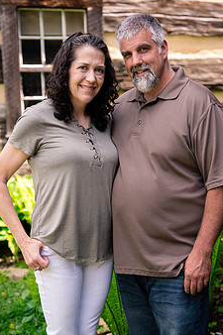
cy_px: 176
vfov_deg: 29.7
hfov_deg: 20.0
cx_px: 119
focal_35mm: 68
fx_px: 632
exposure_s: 1/250
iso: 100
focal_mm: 51
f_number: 2.8
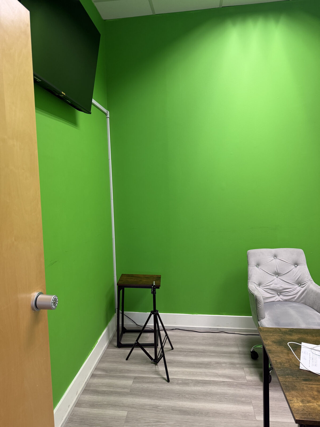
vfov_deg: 71.6
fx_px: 296
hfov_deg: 56.8
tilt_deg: -5.9
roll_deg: +1.6
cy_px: 214
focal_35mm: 24
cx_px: 160
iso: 200
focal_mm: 6.76
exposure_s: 1/120
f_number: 1.78
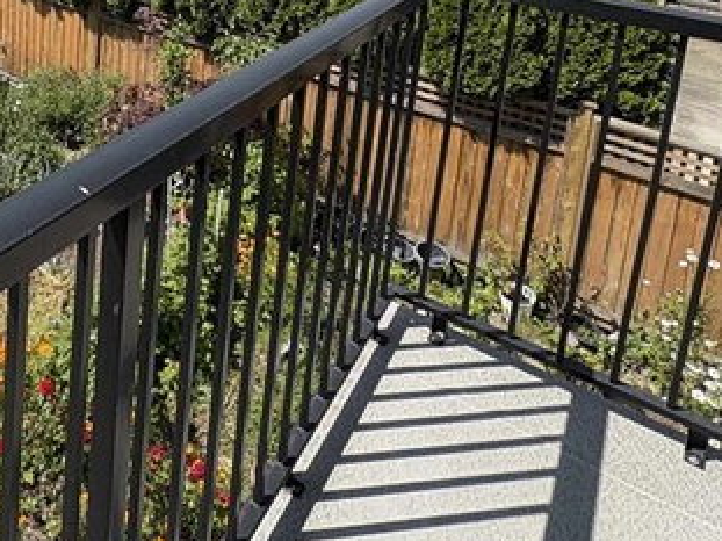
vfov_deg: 33.3
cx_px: 107
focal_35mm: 36
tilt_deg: -9.7
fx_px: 751
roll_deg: -3.8
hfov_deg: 47.4
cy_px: -88
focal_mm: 2.22
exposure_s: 1/980
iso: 50
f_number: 2.2
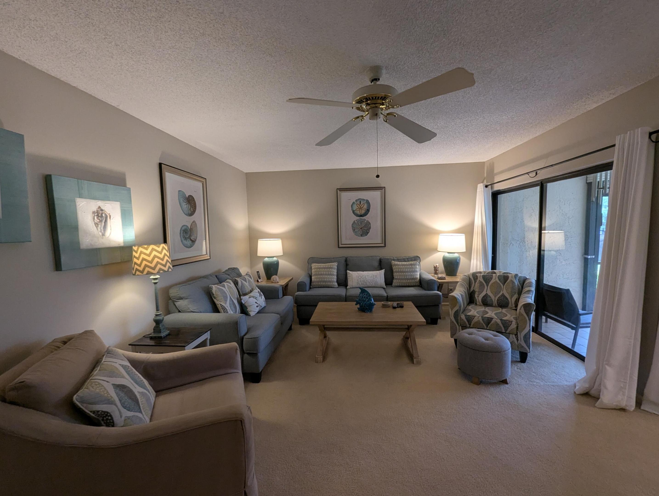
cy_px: 248
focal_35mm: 13
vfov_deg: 90.1
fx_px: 248
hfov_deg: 106.1
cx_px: 330
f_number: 2.2
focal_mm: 1.95
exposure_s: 1/23.8
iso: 140
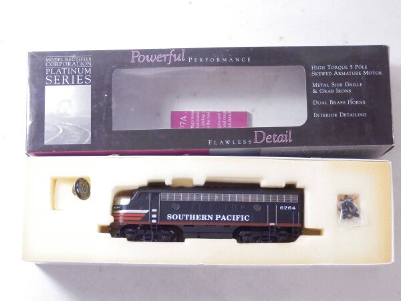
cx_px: 200
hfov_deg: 29.4
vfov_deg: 22.3
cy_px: 150
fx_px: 765
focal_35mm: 66
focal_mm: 11.9
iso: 1250
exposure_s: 1/160
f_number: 4.4
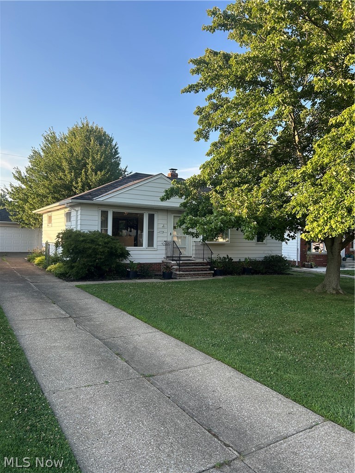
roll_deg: -1.9
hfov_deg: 53.1
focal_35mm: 26
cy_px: 236
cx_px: 178
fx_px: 356
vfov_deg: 67.3
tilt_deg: +0.4
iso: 50
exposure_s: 1/748
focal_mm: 5.7
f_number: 1.5
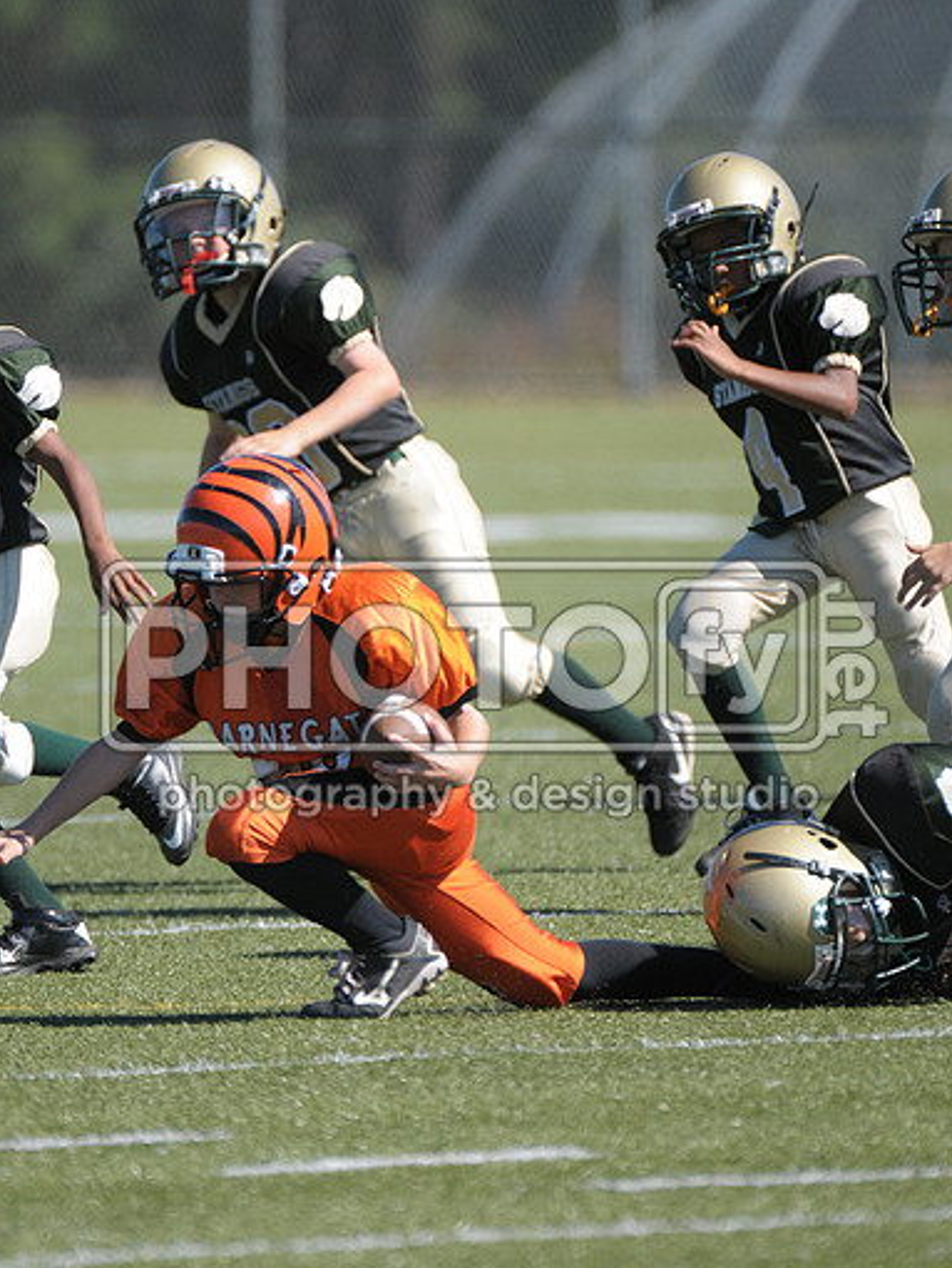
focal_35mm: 655
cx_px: 476
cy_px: 676
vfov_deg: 3.0
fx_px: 23998
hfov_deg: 2.3
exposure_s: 1/3200
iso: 640
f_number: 4
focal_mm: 400
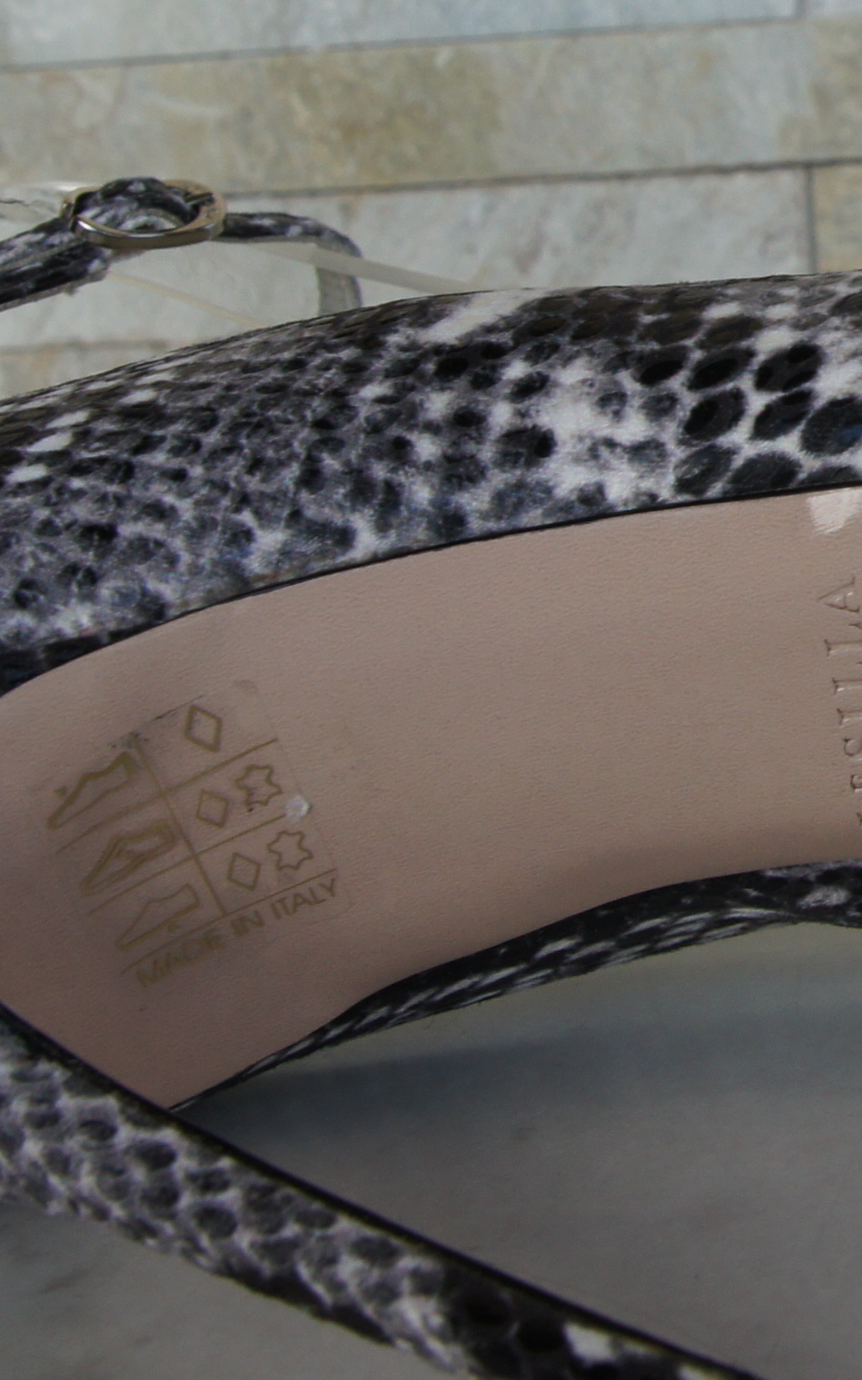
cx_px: 1222
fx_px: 2953
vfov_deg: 25.8
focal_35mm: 79
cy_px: 243
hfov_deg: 15.5
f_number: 9
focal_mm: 17
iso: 200
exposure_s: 1/80
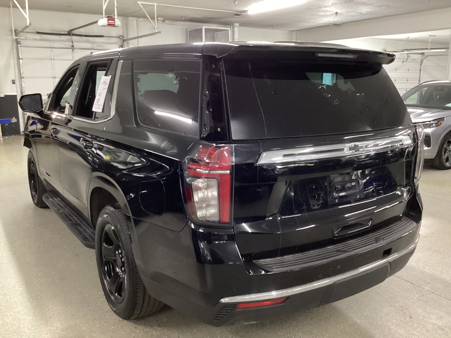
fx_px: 404
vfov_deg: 45.4
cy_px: 169
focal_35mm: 31
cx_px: 226
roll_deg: -0.1
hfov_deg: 58.4
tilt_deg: -14.0
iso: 320
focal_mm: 3.3
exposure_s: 1/33
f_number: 2.4
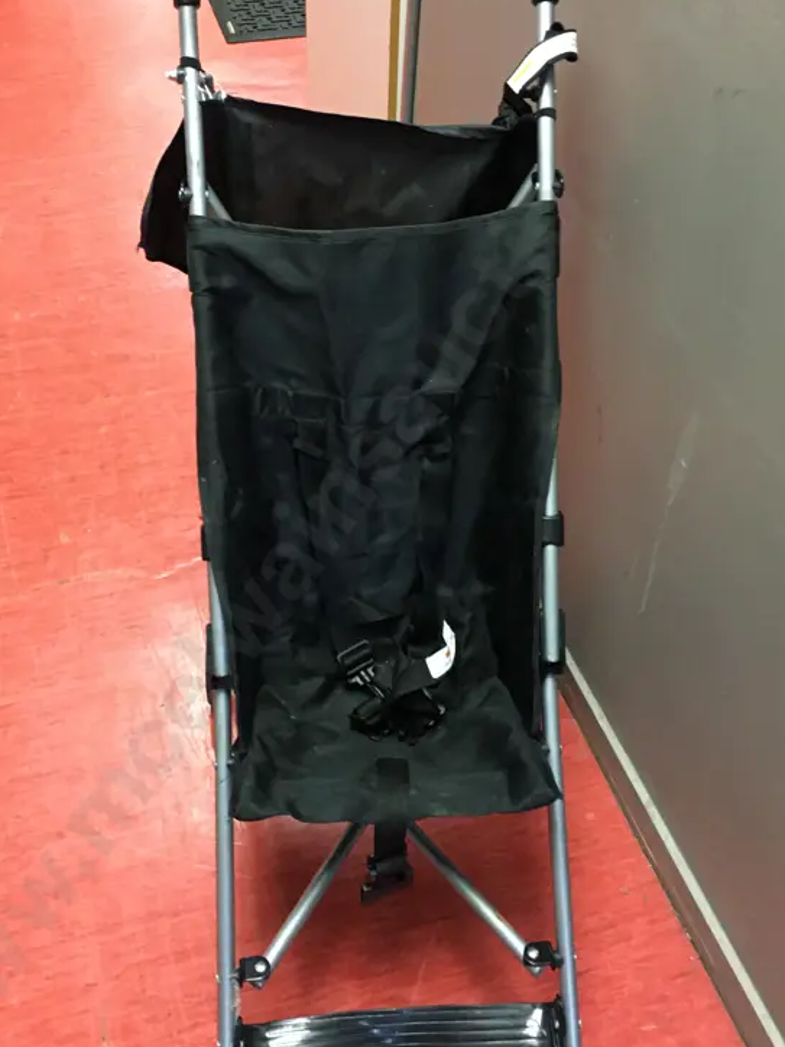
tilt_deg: -40.1
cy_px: 470
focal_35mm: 41
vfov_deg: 45.7
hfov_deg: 35.1
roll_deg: -1.1
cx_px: 363
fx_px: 1240
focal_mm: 4.15
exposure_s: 1/8
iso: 100
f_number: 2.2
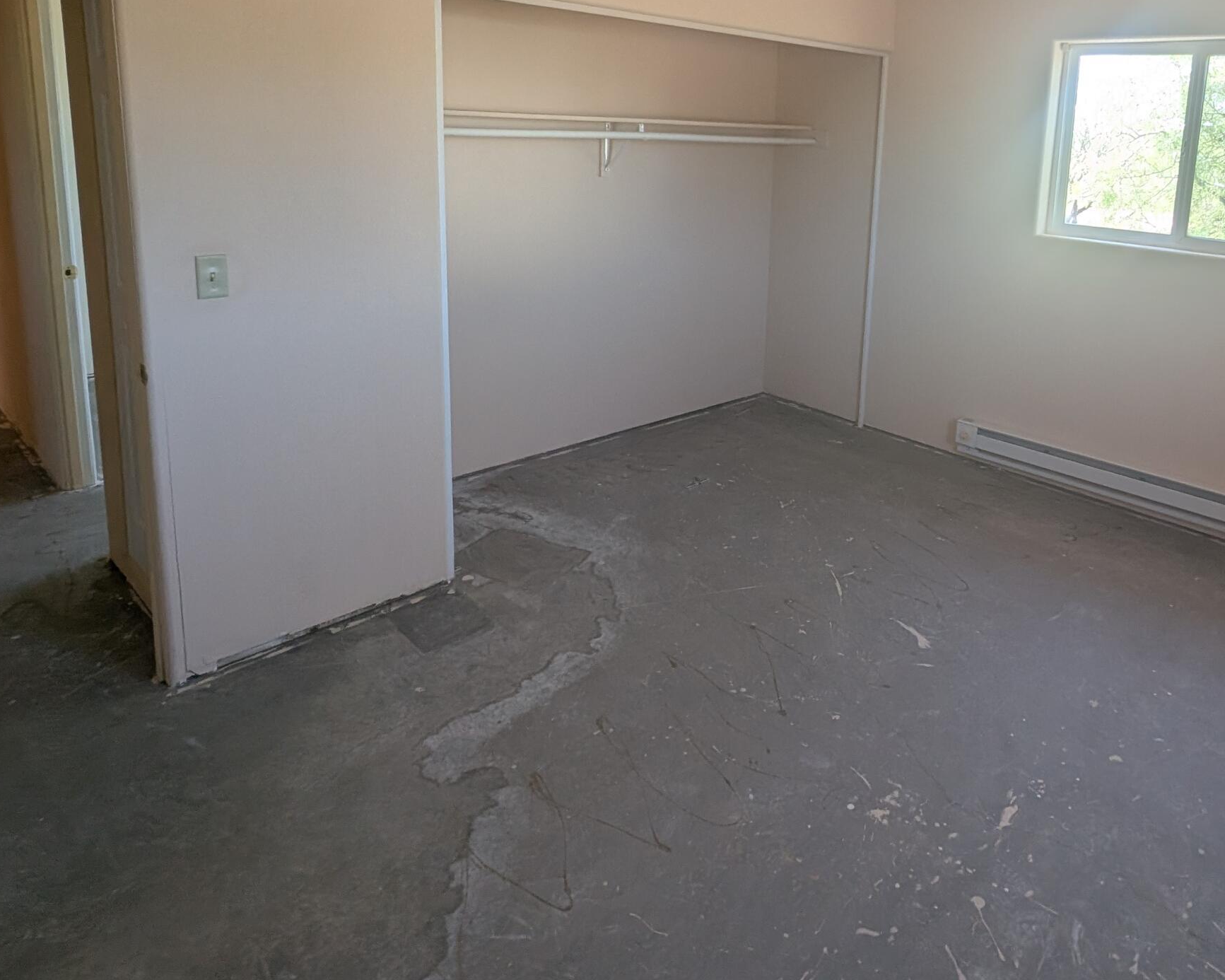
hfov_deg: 73.3
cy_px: 286
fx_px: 798
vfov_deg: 60.7
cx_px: 792
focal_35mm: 22
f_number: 2.2
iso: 48
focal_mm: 1.95
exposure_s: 1/70.1
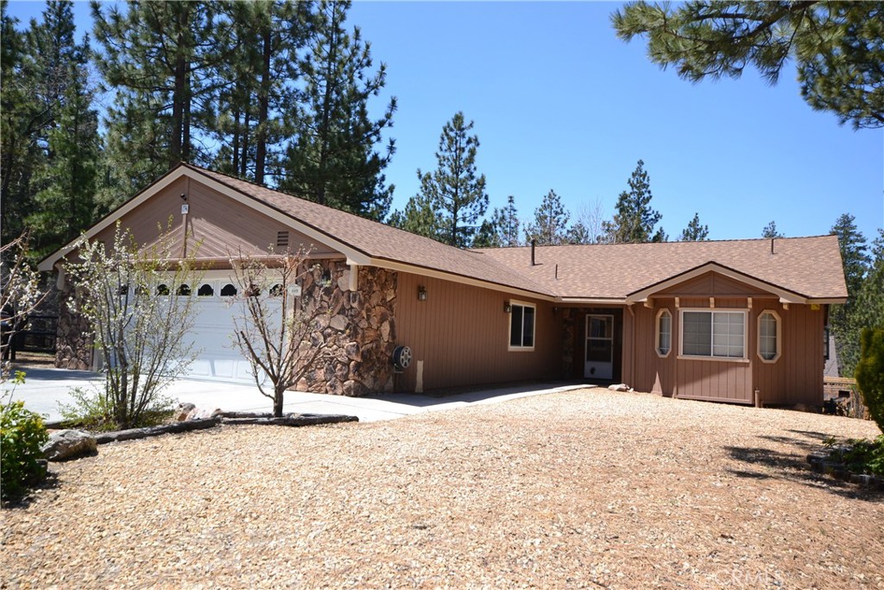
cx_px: 442
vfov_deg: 47.9
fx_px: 663
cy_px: 295
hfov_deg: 67.4
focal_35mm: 27
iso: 400
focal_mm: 18
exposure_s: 1/320
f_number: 10
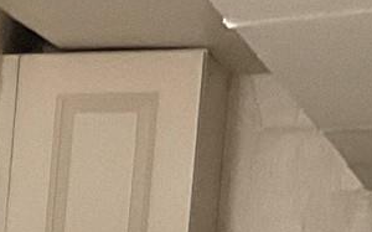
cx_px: -573
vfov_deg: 5.9
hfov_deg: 8.9
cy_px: 624
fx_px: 2127
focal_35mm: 210
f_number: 1.8
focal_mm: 3
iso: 80
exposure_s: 1/60
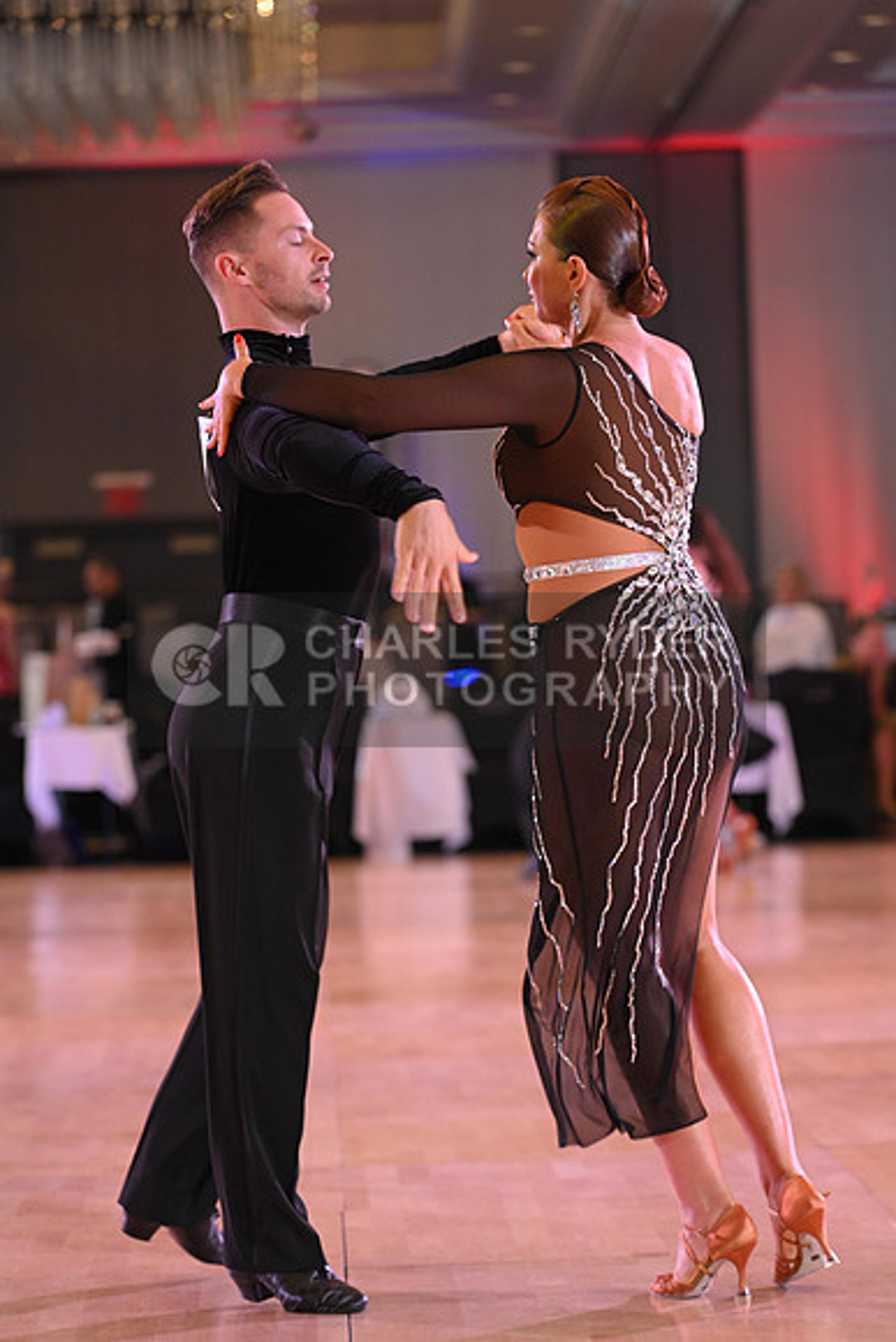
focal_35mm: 135
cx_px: 448
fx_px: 5037
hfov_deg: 10.2
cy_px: 671
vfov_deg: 15.2
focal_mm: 135
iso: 1600
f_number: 4.5
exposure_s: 1/200
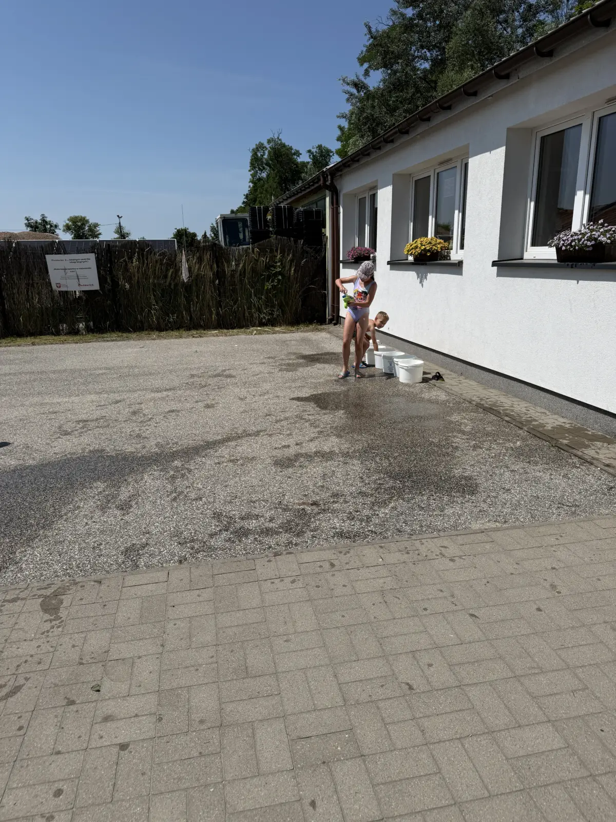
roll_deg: +0.0
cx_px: 308
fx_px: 569
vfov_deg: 71.6
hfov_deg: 56.8
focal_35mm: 24
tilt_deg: -14.7
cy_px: 411
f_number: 1.78
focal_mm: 6.76
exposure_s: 1/9091
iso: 80
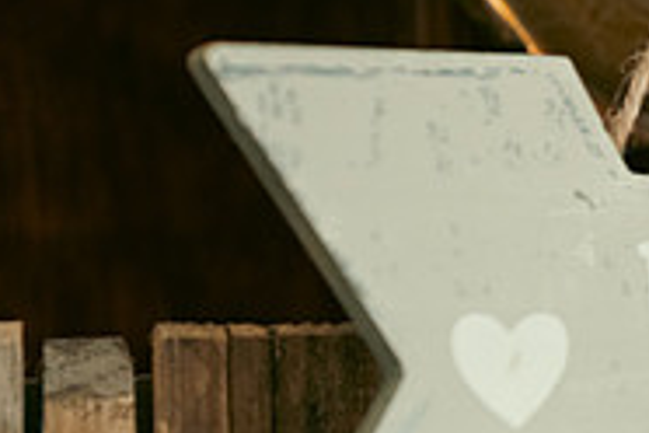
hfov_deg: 10.6
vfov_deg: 7.3
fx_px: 3371
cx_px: 963
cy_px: 306
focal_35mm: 187
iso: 640
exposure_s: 1/640
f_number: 3.5
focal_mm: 60
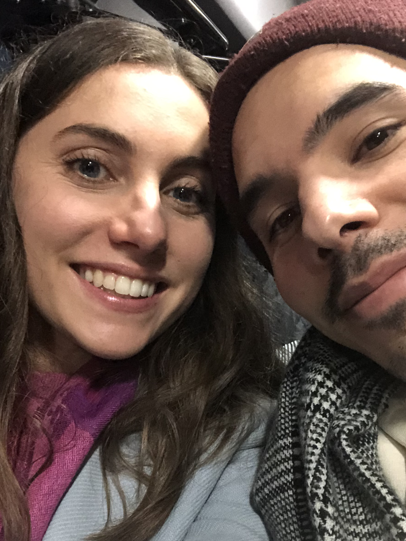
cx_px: 237
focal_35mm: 42
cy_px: 348
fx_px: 656
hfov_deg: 34.3
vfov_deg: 44.3
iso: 640
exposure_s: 1/20
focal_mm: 2.87
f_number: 2.2
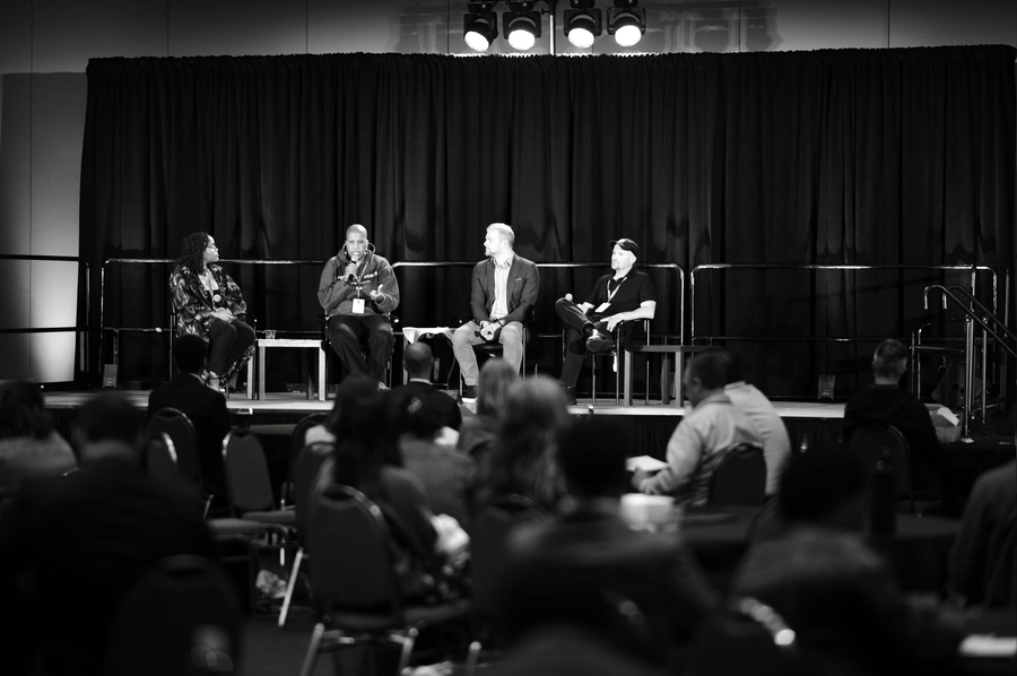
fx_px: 3810
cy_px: 338
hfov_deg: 15.2
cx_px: 508
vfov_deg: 10.1
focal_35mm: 135
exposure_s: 1/200
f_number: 2
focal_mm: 135
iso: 1250
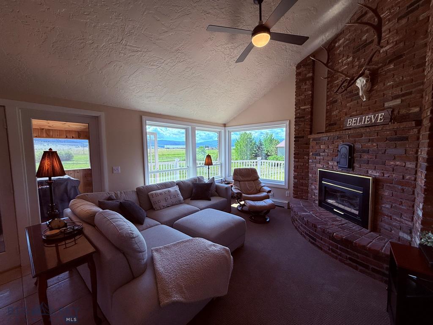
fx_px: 175
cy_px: 162
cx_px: 216
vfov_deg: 85.7
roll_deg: +0.2
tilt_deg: -4.0
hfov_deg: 102.1
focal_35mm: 14
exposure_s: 1/239
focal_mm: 2.22
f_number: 2.2
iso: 50
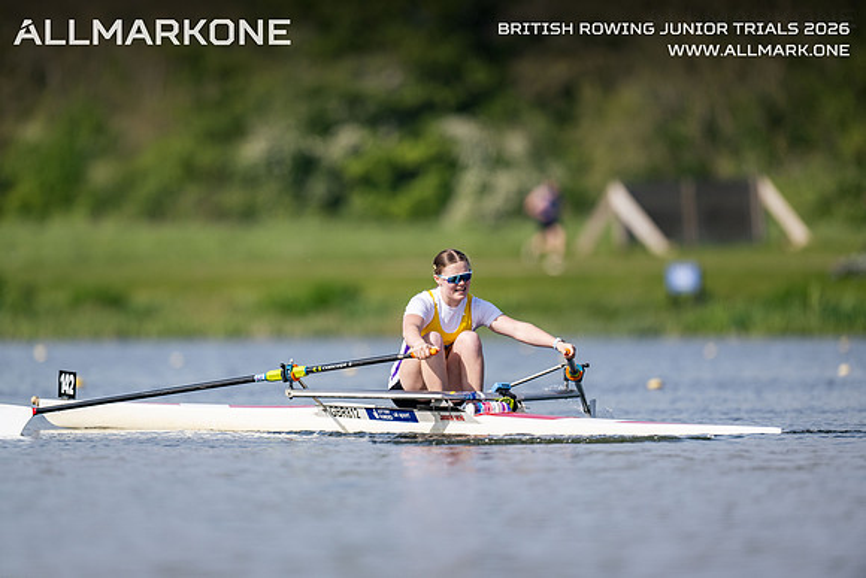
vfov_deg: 2.3
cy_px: 289
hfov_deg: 3.4
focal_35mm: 600
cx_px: 433
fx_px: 14436
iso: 250
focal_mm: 600
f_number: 4
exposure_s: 1/2500
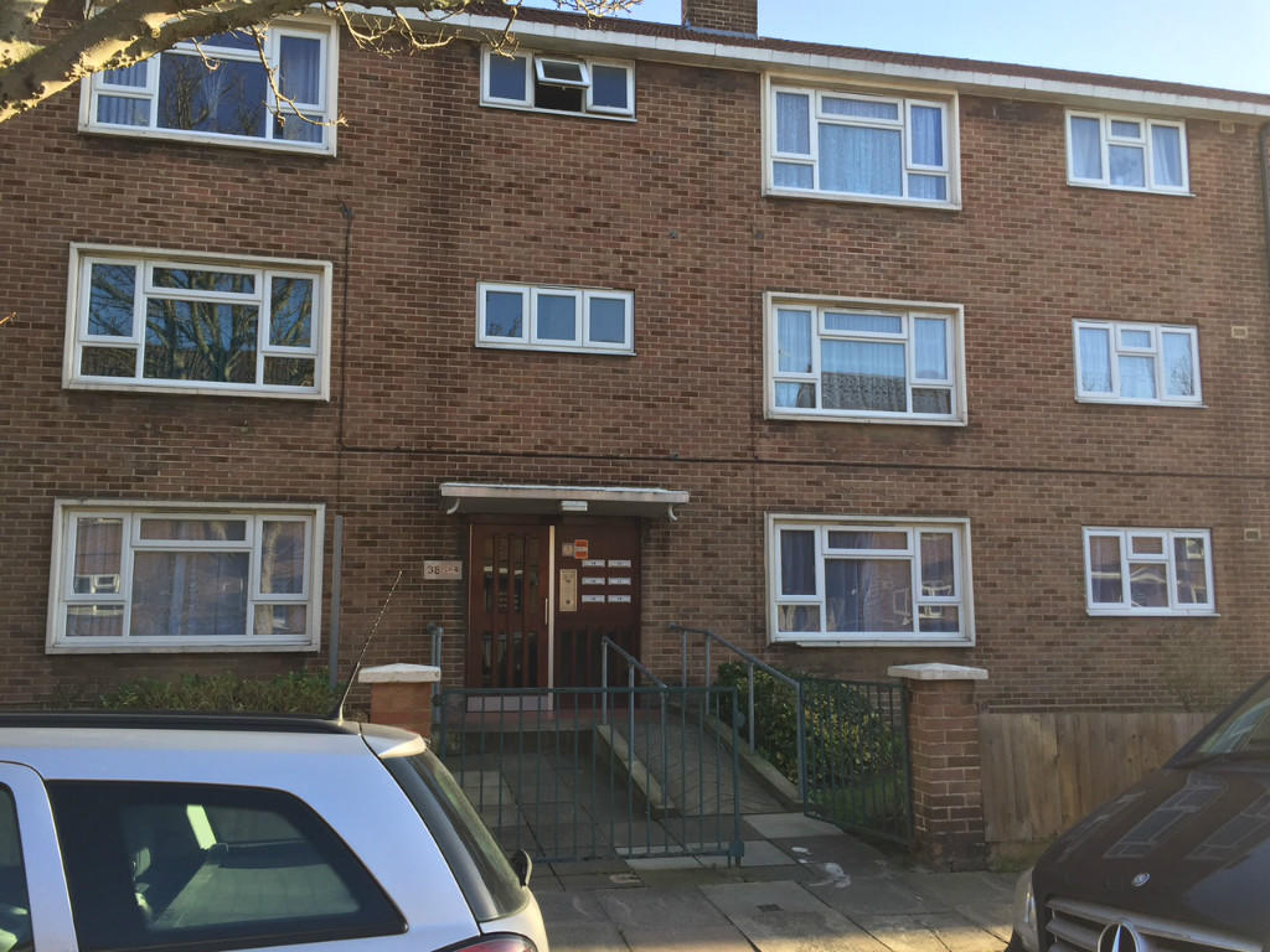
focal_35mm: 29
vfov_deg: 48.2
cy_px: 476
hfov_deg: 61.7
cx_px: 635
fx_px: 1064
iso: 32
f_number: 2.2
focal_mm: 4.15
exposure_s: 1/344
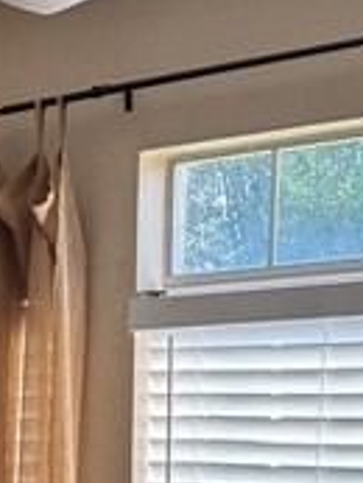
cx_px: -198
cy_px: 645
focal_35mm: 142
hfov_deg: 10.1
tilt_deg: -5.4
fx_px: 1983
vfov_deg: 13.3
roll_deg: +0.4
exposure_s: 1/174
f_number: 1.78
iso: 64
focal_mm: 6.76
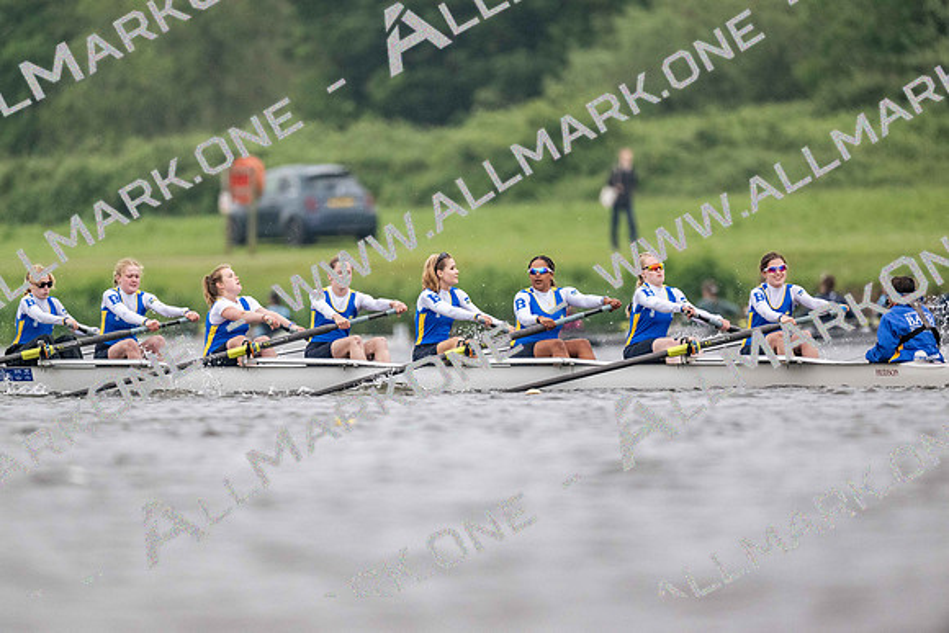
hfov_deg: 3.4
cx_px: 474
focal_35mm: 600
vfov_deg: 2.3
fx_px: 15820
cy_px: 316
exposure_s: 1/2000
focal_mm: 600
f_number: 4
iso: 2500
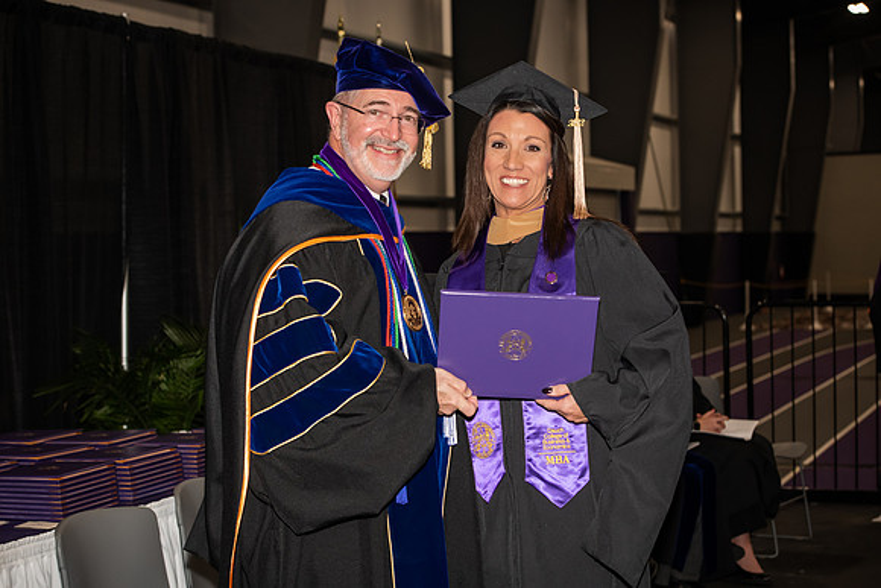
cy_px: 294
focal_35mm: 70
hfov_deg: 28.8
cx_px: 440
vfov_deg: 19.5
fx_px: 1713
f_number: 5.6
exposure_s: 1/200
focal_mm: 70
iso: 1000
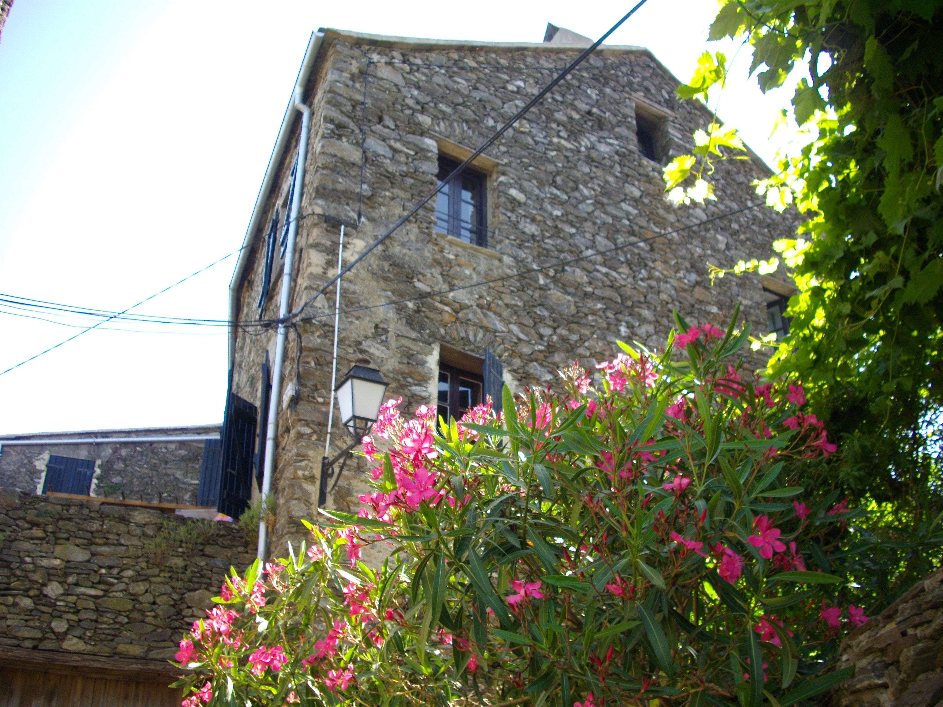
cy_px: 354
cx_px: 472
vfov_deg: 38.7
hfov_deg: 50.1
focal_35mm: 37
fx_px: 1008
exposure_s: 1/250
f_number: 2.8
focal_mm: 6.2
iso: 100
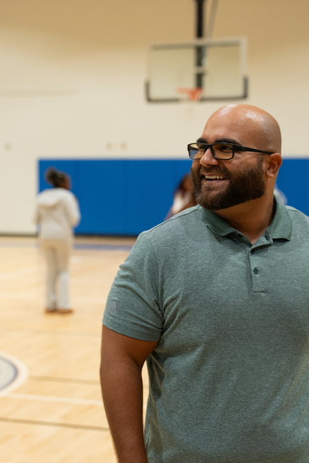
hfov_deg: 17.3
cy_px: 234
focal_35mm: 79
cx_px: 111
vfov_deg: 25.7
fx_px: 1016
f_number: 2.8
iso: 640
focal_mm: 52
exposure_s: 1/125
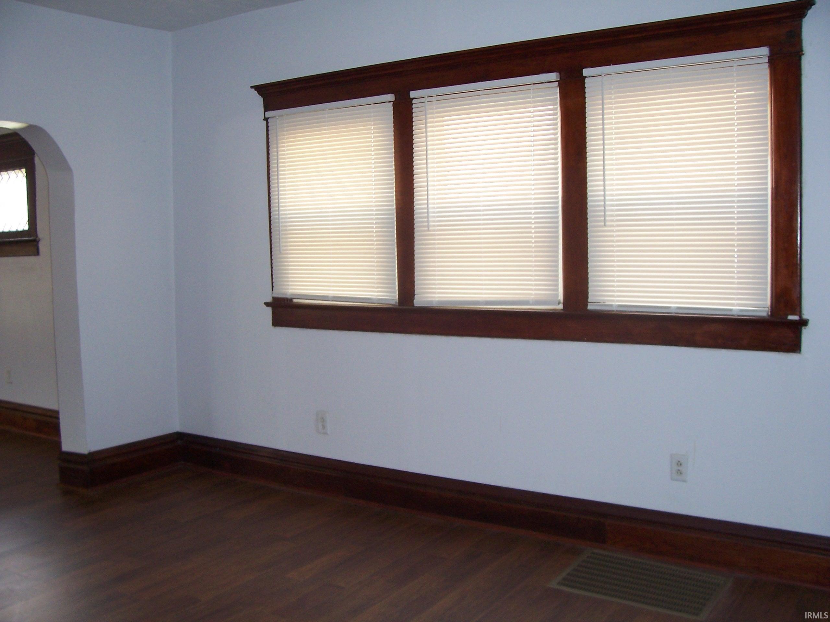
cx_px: 415
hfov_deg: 54.0
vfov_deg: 41.8
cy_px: 311
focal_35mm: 34
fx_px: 815
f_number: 2.7
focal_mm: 5.6
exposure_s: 1/60
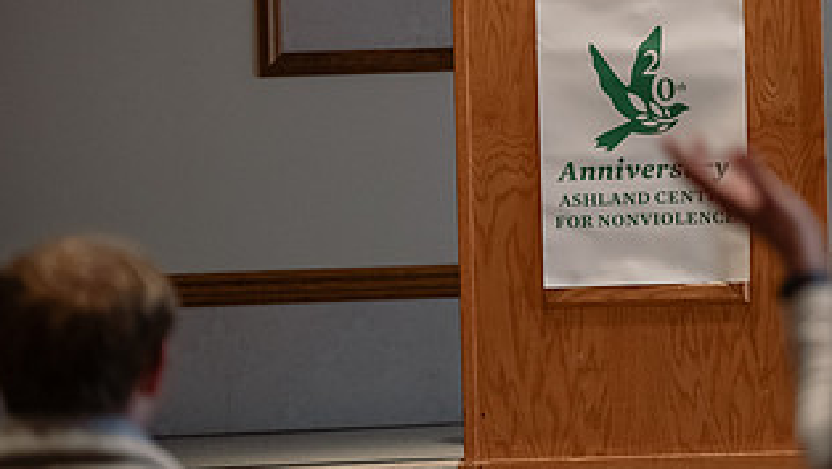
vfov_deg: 5.1
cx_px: 718
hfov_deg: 9.1
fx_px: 5209
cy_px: 36
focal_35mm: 236
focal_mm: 122
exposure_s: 1/200
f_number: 3.2
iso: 3200
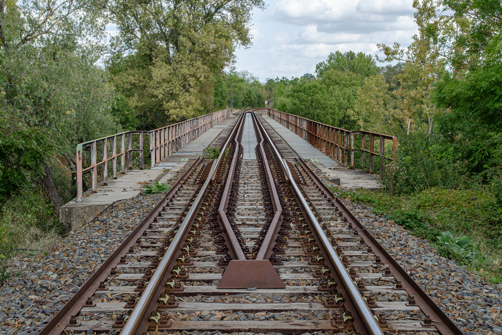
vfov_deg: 23.8
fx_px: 795
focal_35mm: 57
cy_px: 168
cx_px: 251
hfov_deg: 35.1
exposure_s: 1/100
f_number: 10
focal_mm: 38
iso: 200
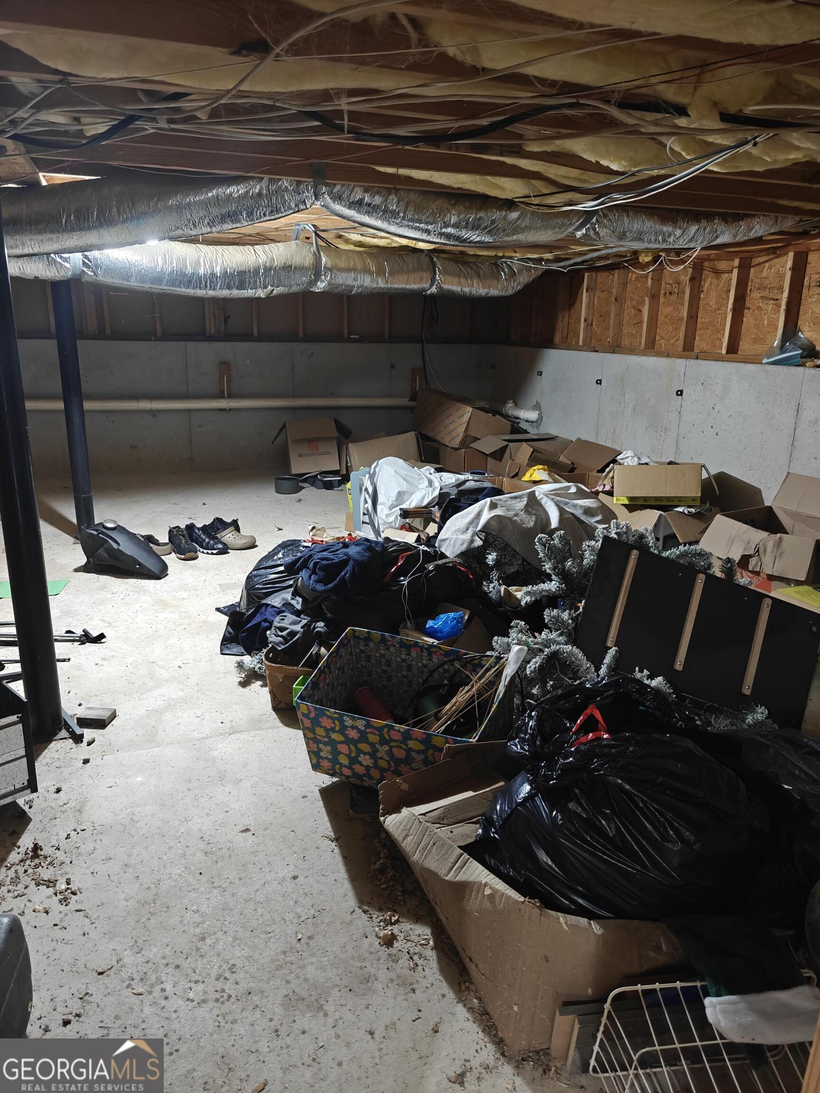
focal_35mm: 23
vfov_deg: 73.9
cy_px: 546
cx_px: 410
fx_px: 726
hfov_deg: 58.9
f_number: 1.6
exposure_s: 1/40
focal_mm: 6.06
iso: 2500
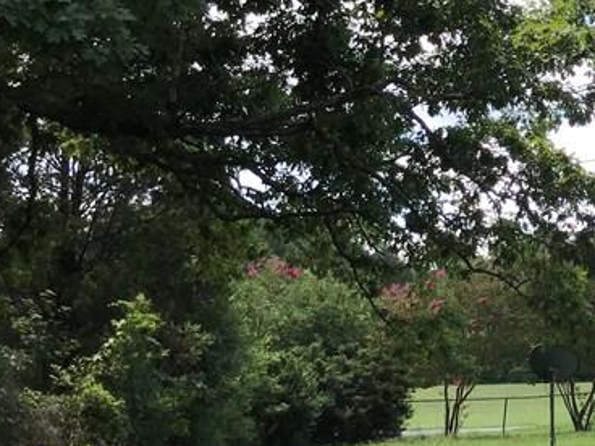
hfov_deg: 23.7
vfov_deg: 18.9
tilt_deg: +7.8
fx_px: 1341
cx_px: 627
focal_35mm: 78
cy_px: 179
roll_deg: +1.7
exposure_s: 1/921
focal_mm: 3.99
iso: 20
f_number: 1.8
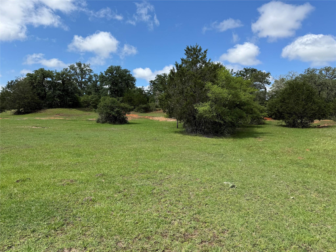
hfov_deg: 71.6
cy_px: 126
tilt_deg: -1.1
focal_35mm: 24
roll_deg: -2.5
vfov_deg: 56.8
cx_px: 168
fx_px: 233
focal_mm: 6.76
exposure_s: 1/3953
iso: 80
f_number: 1.78
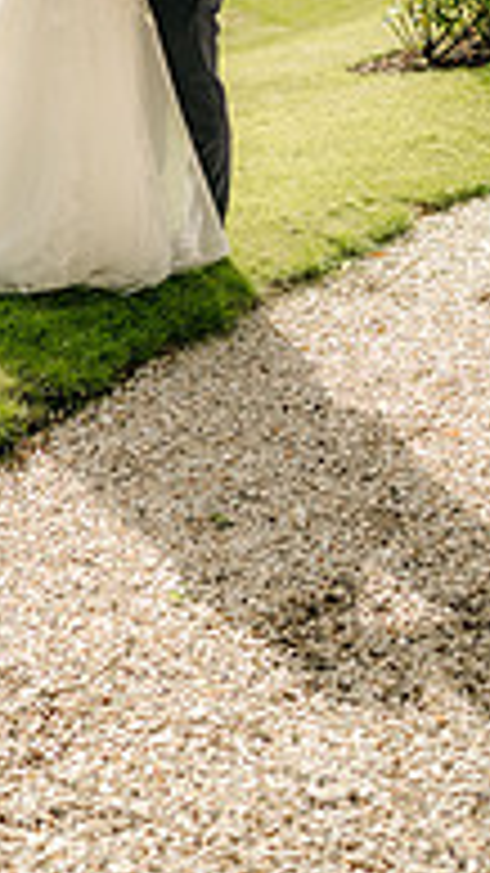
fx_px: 1965
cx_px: -22
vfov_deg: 23.8
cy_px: -36
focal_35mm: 85
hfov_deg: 14.0
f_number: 1.8
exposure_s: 1/6400
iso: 100
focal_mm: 35
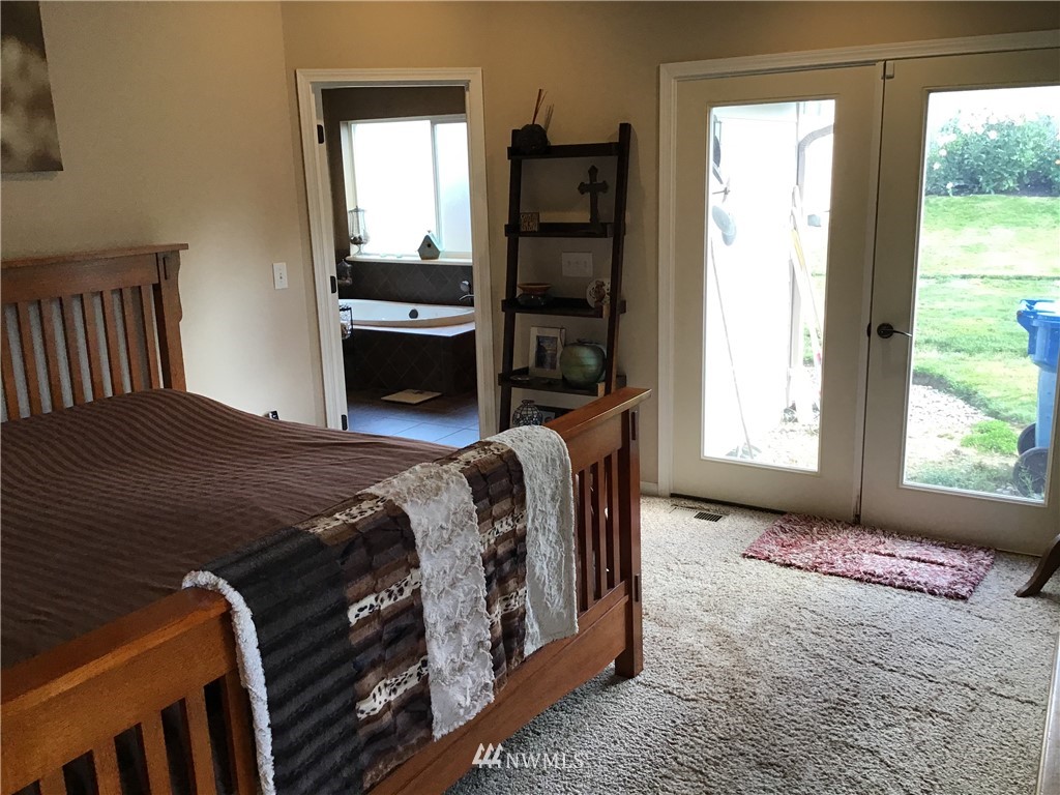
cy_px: 398
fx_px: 949
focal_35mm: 31
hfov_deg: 58.4
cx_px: 530
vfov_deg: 45.4
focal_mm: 3.3
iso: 25
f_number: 2.4
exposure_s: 1/30
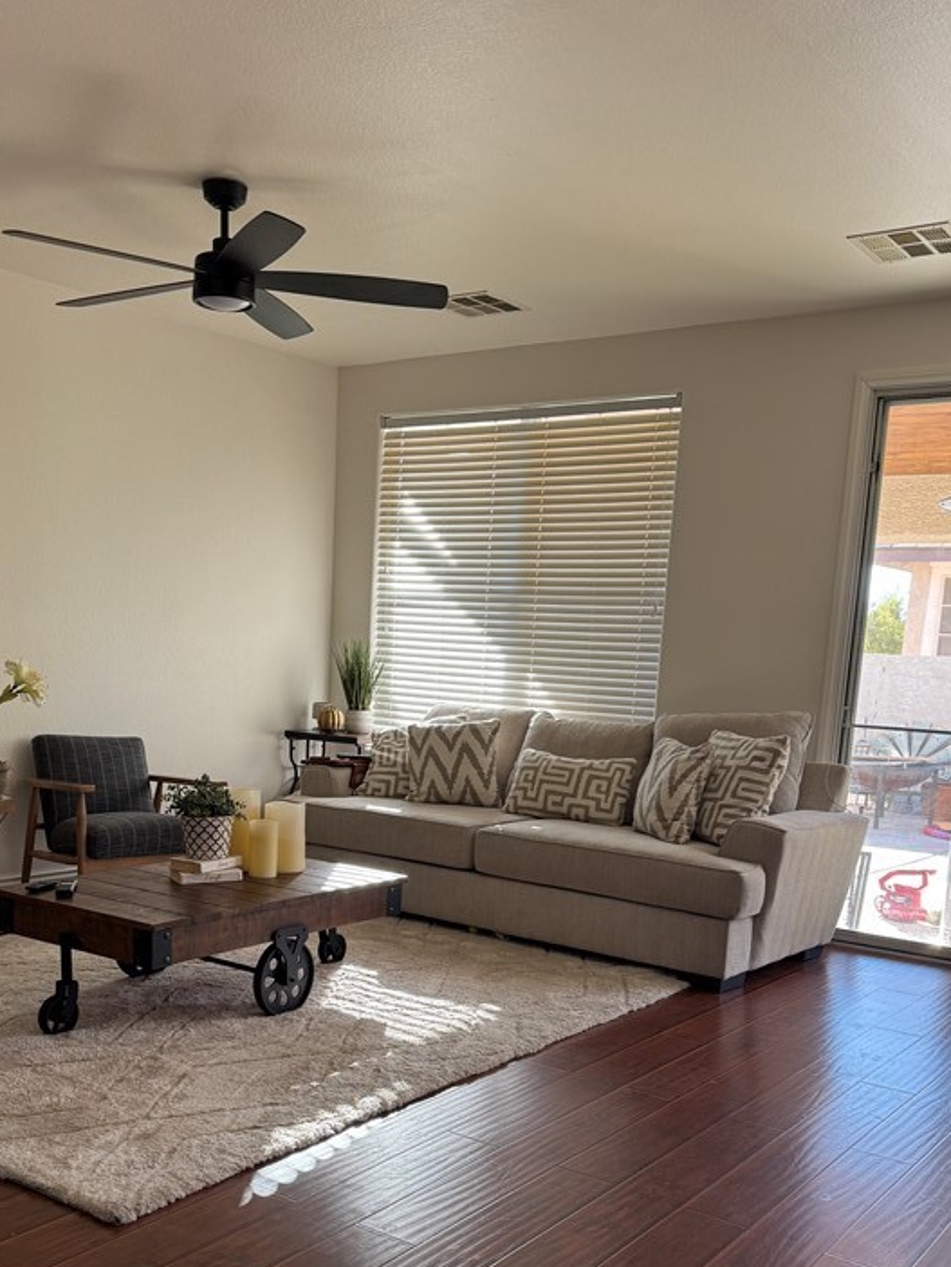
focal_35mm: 35
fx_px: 1281
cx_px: 439
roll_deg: -2.3
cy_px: 854
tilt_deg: -10.2
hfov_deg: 40.7
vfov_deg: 51.5
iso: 125
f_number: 1.78
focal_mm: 6.76
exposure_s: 1/120
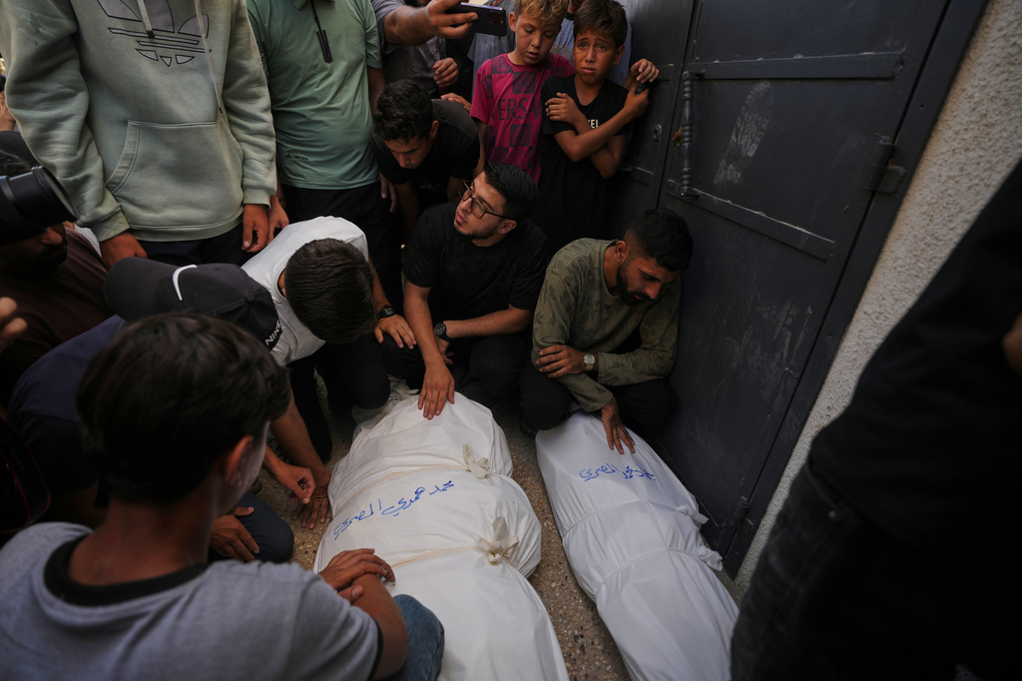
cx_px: 511
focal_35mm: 16
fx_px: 454
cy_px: 340
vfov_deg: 73.7
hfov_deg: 96.8
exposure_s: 1/400
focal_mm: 16
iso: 64
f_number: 2.8
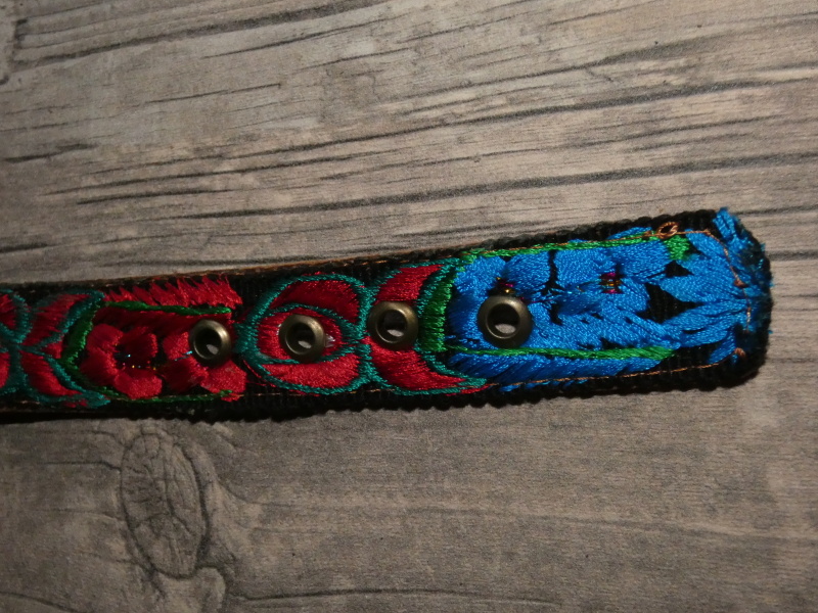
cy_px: 306
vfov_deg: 44.2
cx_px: 409
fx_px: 756
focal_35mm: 32
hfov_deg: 56.8
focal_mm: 5.8
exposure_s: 1/60
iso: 800
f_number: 3.4
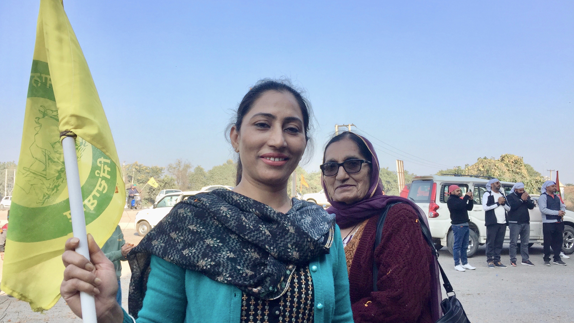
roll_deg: -1.0
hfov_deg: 61.0
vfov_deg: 36.7
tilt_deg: +4.6
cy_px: 170
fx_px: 487
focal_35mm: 32
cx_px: 285
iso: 32
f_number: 2.2
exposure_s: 1/746
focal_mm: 4.15
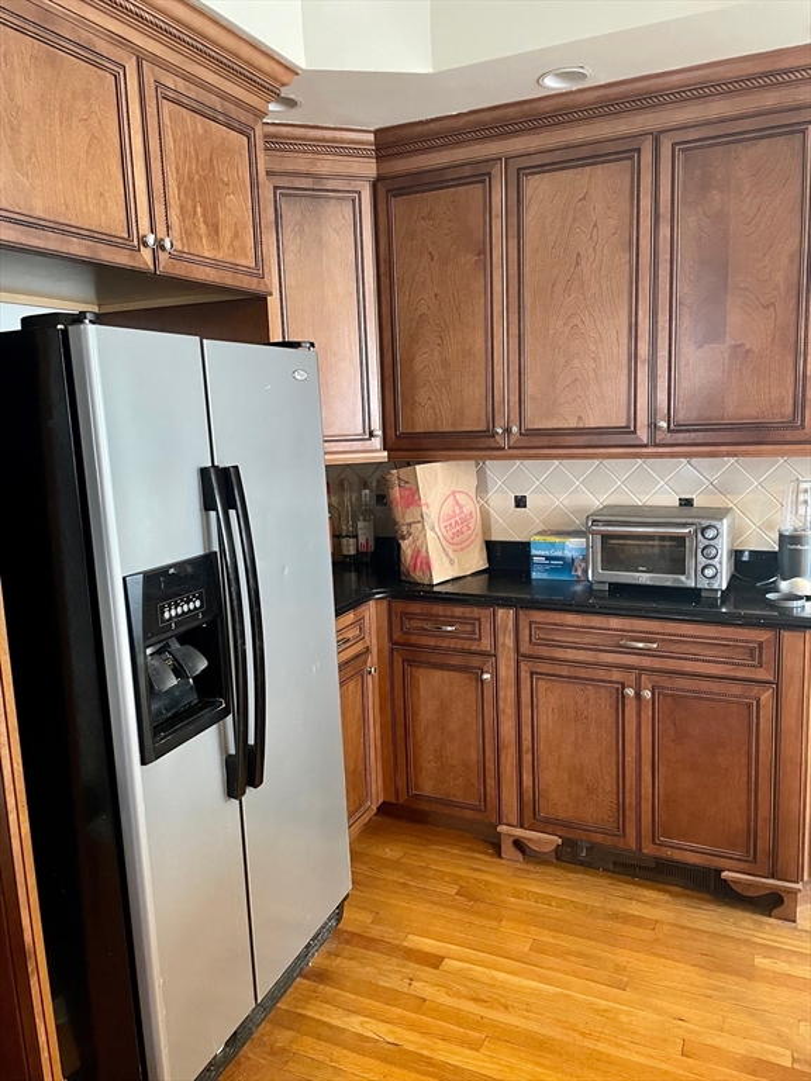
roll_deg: +2.6
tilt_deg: -8.2
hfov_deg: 53.1
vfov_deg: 67.3
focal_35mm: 26
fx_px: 812
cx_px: 406
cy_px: 540
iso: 500
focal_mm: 4.2
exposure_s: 1/30
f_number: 1.6
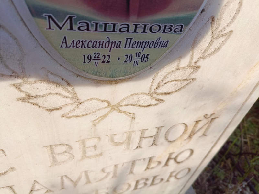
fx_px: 187
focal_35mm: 25
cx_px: 130
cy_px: 97
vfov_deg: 54.9
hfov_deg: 69.4
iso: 118
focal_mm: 4.76
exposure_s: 1/992
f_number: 1.69
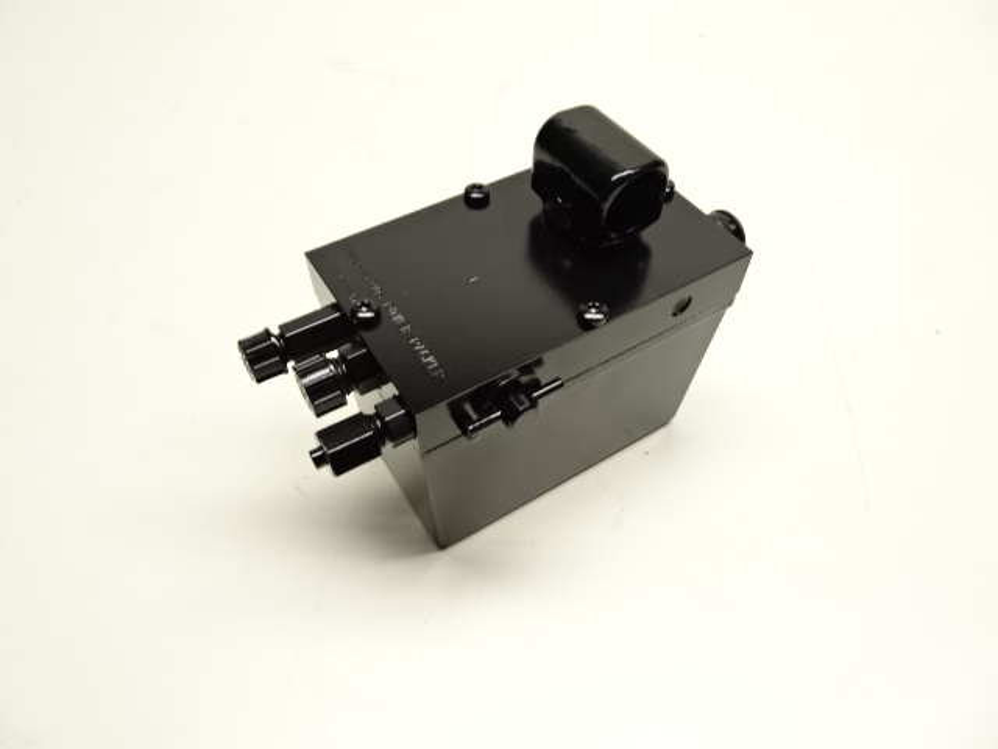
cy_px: 374
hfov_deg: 71.6
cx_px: 499
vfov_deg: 56.8
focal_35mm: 24
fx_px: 692
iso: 80
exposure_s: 1/30
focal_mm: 4.1
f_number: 3.5
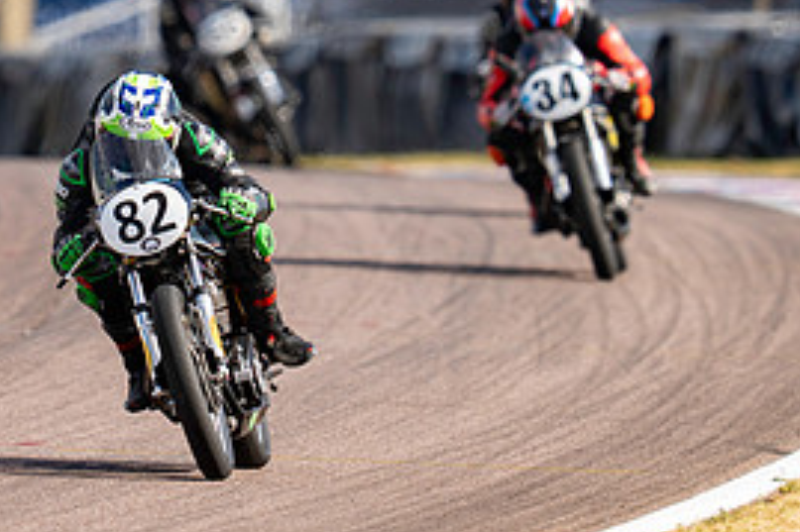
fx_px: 26516
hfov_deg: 1.7
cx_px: 423
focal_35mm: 1194
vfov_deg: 1.2
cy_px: 53
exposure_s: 1/500
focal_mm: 400
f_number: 3.5
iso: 50
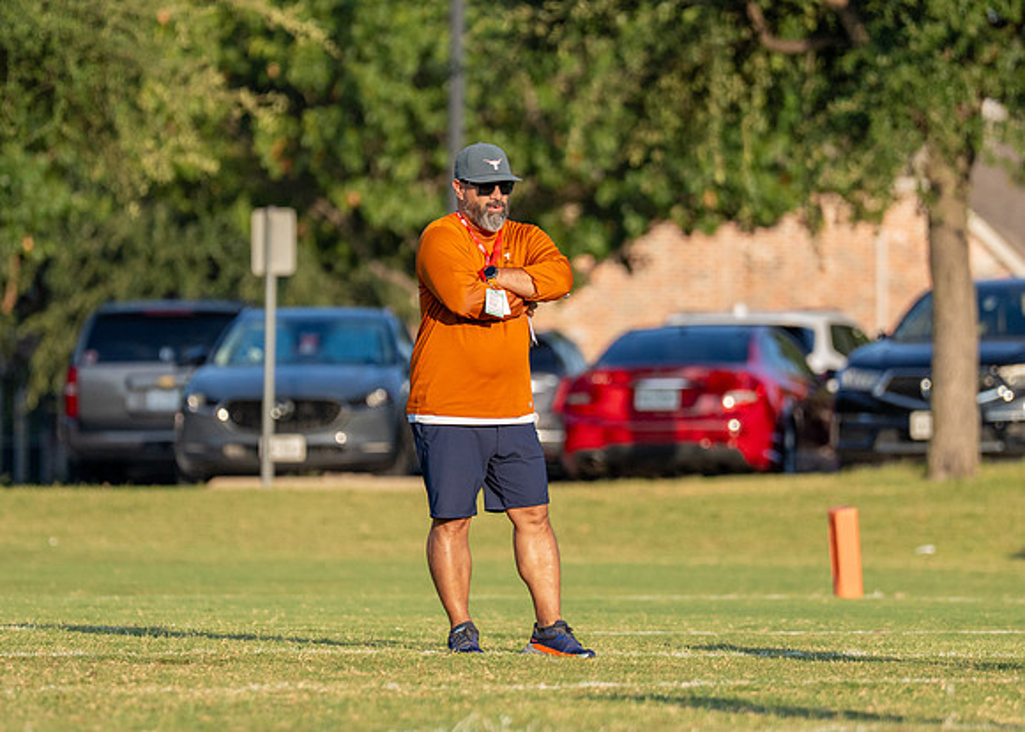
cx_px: 518
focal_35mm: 392
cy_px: 332
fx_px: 11419
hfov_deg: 5.1
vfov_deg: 3.7
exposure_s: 1/5000
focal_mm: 200
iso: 320
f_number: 2.8
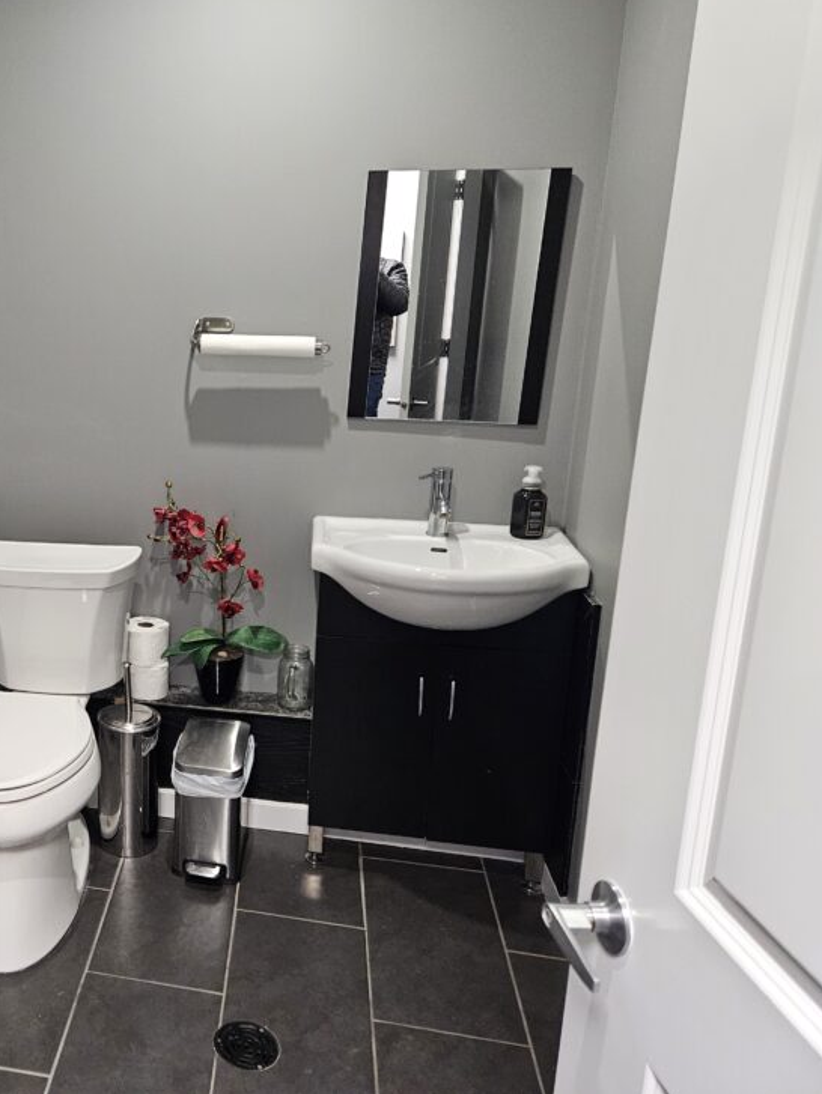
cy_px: 529
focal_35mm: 32
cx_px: 81
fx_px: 1012
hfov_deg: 40.8
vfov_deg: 56.8
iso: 800
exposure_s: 1/120
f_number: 1.8
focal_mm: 5.4
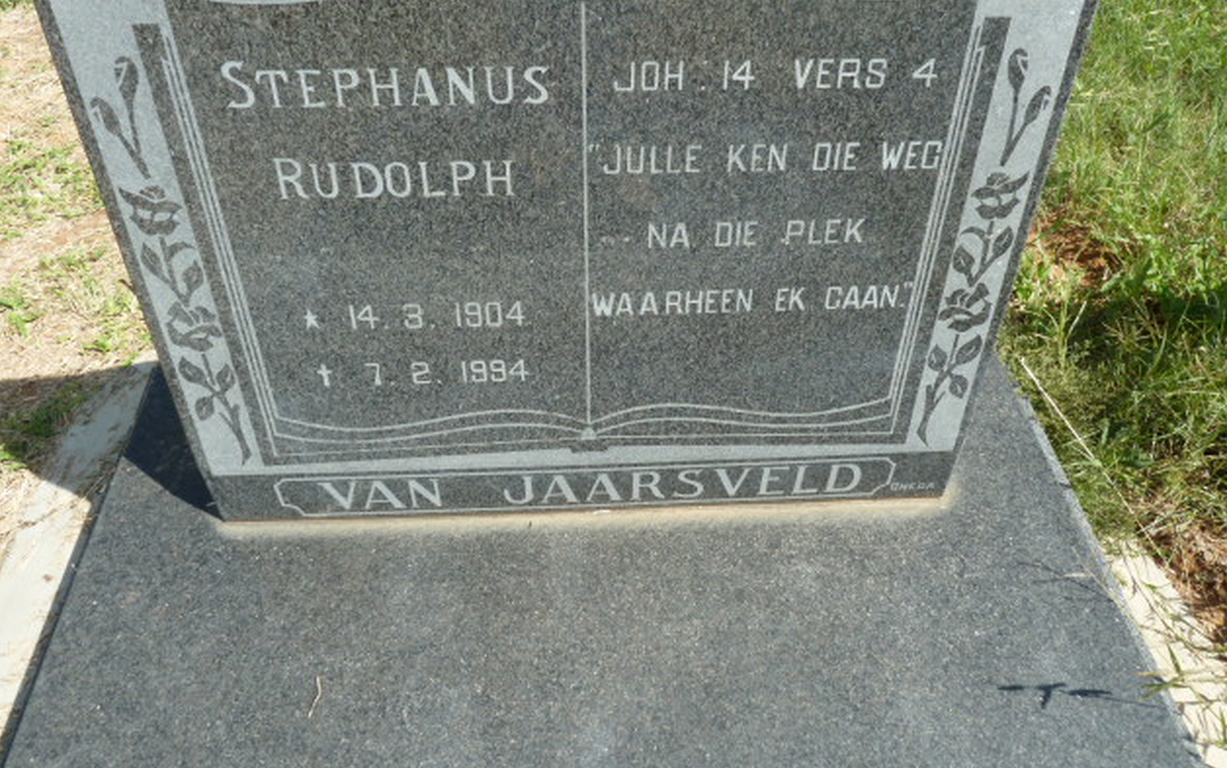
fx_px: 903
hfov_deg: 68.4
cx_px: 608
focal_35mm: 27
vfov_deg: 45.8
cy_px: 313
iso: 80
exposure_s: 1/320
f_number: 4
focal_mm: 4.1
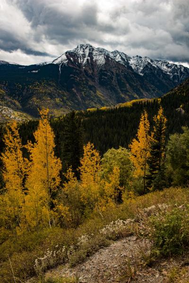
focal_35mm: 32
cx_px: 94
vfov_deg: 58.7
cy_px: 142
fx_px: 252
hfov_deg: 41.1
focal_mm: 32
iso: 64
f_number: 8
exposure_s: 1/40
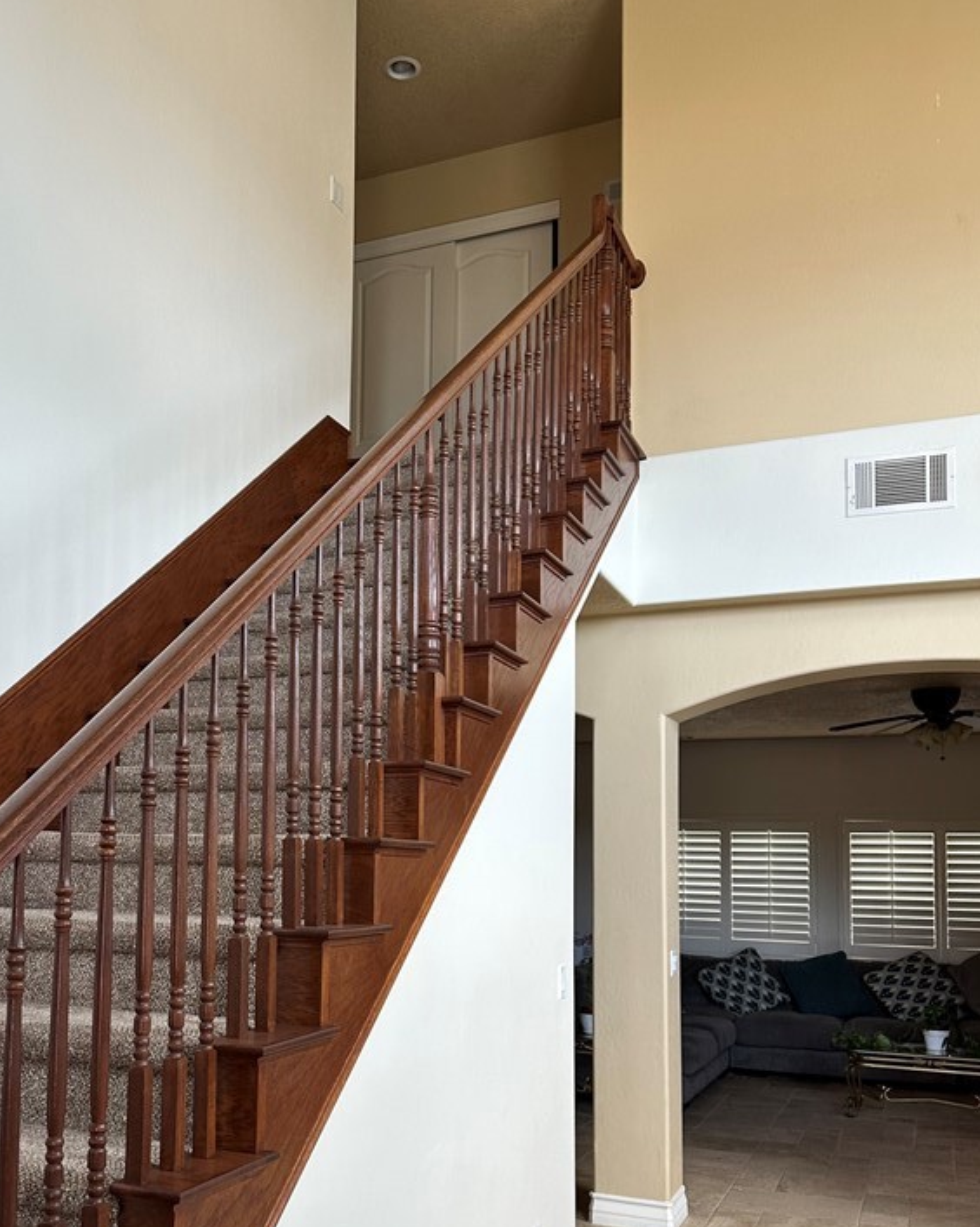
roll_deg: -1.7
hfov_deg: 43.0
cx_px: 361
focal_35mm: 34
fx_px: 1234
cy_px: 779
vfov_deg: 52.2
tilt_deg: +5.6
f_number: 1.78
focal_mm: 6.86
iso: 100
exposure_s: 1/120
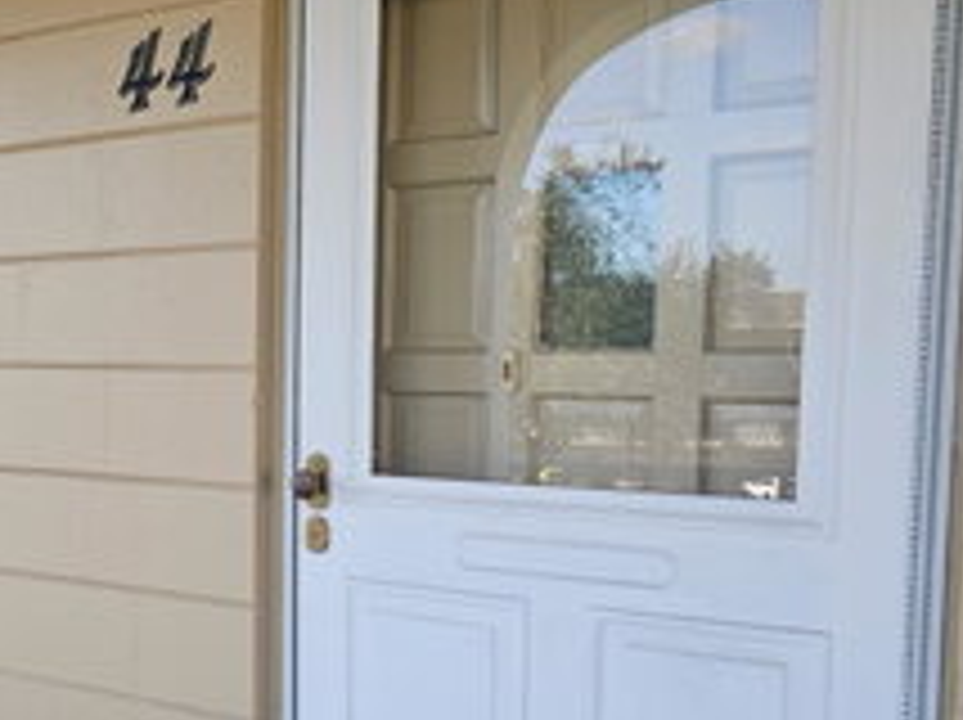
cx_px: 92
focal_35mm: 46
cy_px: 441
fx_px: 1278
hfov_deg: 38.4
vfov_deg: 31.3
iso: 16
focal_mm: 6.3
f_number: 1.7
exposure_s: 1/120
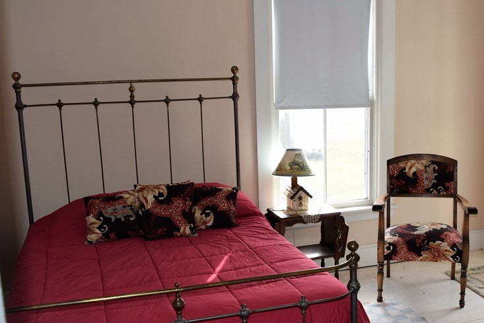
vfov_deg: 33.4
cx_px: 294
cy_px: 166
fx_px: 538
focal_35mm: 40
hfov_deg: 48.1
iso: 320
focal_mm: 18
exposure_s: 1/125
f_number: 5.6
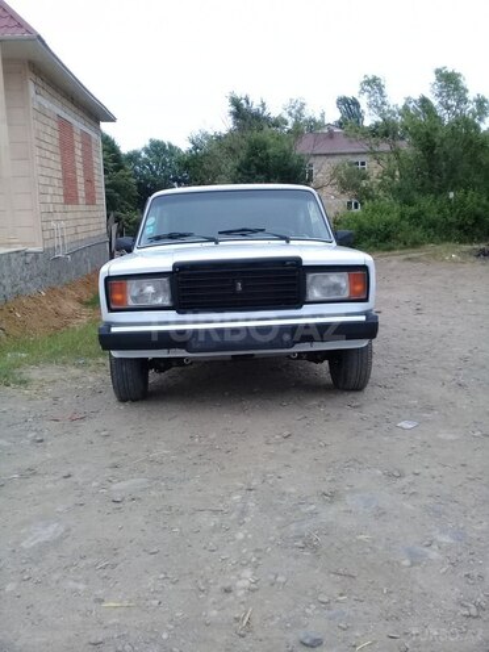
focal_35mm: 31
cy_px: 326
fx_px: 584
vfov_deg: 58.4
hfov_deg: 45.4
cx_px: 244
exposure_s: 1/370
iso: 50
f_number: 2.2
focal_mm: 3.3
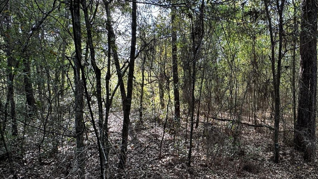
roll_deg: -0.6
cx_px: 224
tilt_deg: -5.2
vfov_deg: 47.5
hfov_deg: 72.9
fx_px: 202
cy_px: 106
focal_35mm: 24
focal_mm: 2.22
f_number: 2.2
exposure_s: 1/99
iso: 80
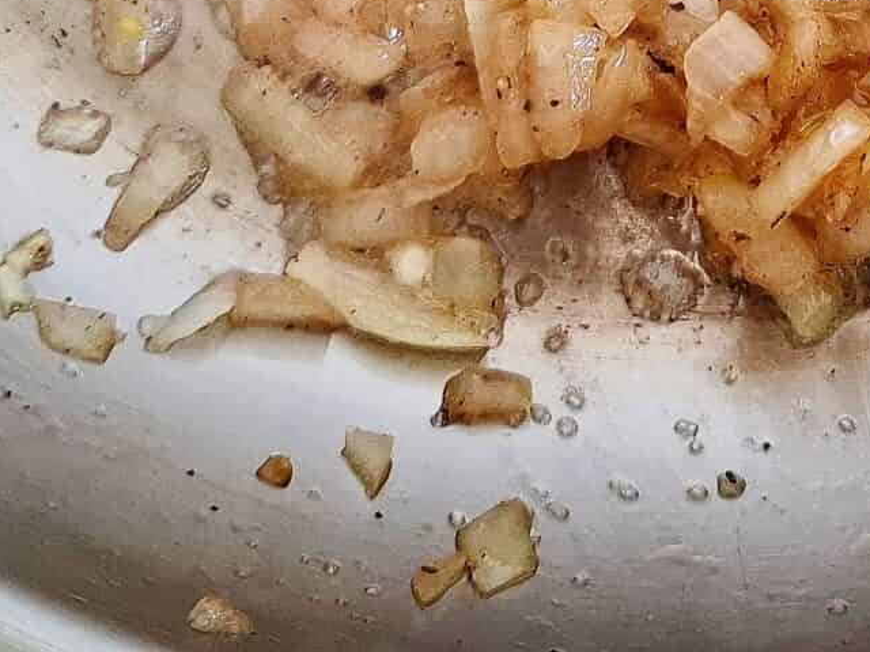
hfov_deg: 21.0
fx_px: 2312
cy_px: -499
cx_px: 715
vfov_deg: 14.3
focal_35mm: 92
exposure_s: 1/100
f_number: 1.8
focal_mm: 5.54
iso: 250
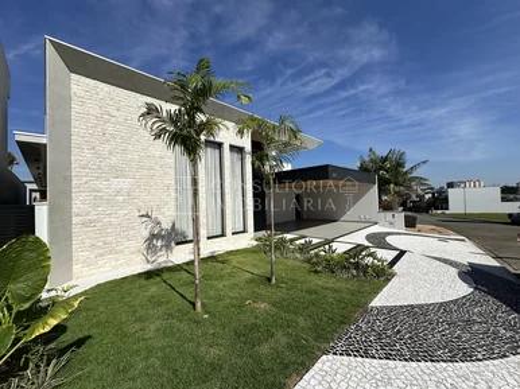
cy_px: 194
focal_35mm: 14
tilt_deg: +1.8
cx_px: 260
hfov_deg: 102.1
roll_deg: +1.0
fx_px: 210
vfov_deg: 85.6
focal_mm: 2.22
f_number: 2.2
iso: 50
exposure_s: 1/4132
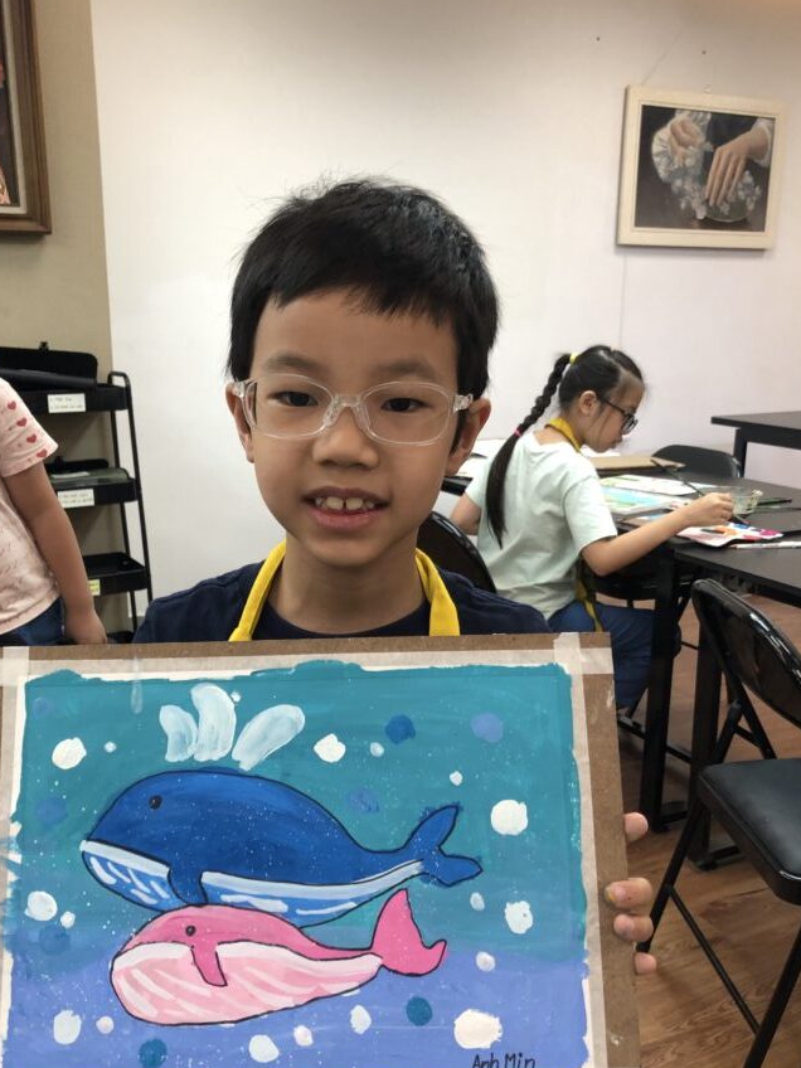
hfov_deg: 42.8
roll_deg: -0.6
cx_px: 338
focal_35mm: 33
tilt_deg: -14.9
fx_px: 1018
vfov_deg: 55.2
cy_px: 603
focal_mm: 3.99
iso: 25
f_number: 1.8
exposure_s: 1/30
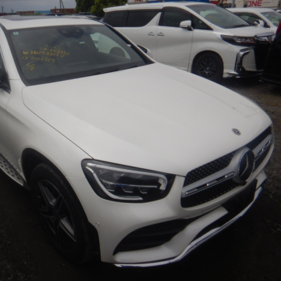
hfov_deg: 55.0
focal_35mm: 29
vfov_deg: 55.6
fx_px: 266
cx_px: 107
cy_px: 138
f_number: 2.8
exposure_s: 1/1250
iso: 125
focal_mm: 4.3
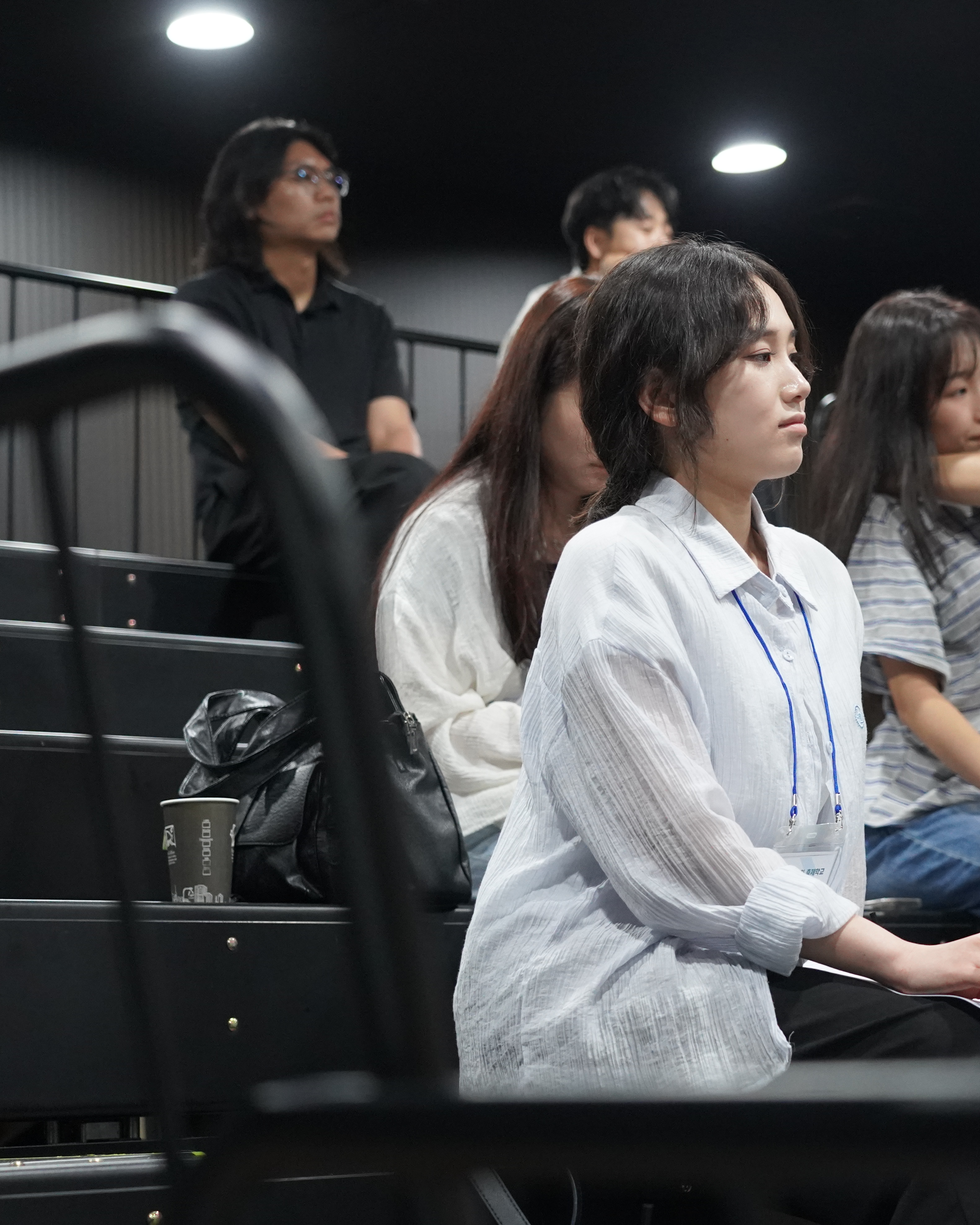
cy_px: 615
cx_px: 725
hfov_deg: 18.2
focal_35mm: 84
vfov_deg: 22.7
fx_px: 3045
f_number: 4
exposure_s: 1/160
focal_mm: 59
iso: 6400
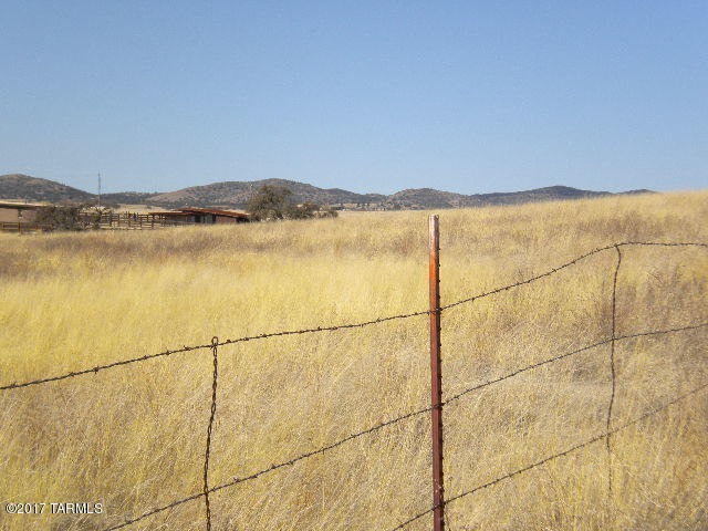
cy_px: 266
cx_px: 354
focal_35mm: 96
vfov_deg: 15.4
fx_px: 1963
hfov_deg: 20.4
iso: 80
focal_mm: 17.3
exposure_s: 1/317
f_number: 8
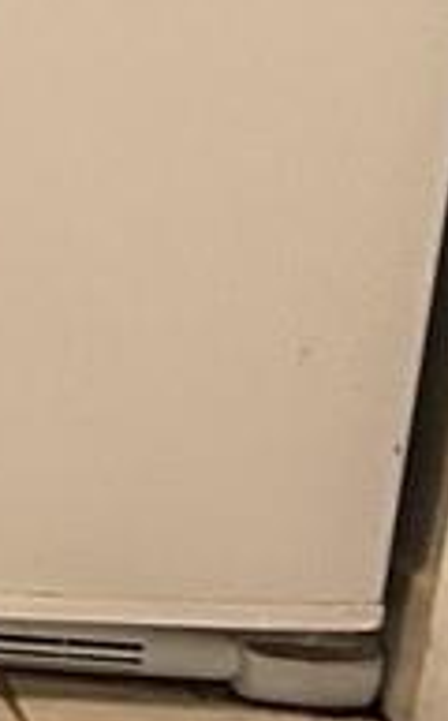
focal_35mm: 229
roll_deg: +3.0
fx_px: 4490
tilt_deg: -18.4
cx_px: -2505
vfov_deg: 9.1
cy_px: 7
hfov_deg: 4.2
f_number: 1.5
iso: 250
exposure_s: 1/60
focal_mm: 5.7
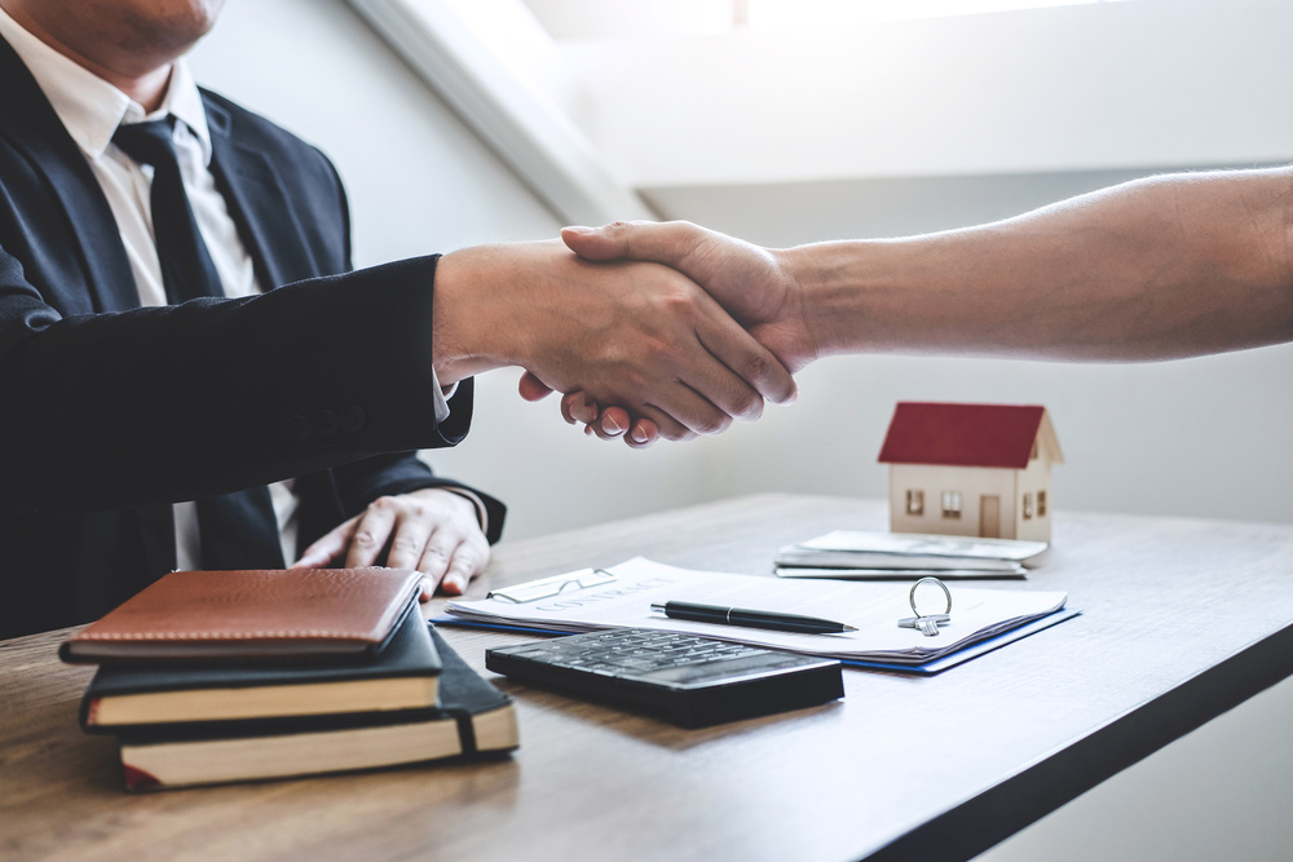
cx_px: 646
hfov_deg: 37.5
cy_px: 431
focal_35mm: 53
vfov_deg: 25.5
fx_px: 1904
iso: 400
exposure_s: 1/160
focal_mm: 35
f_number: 2.8
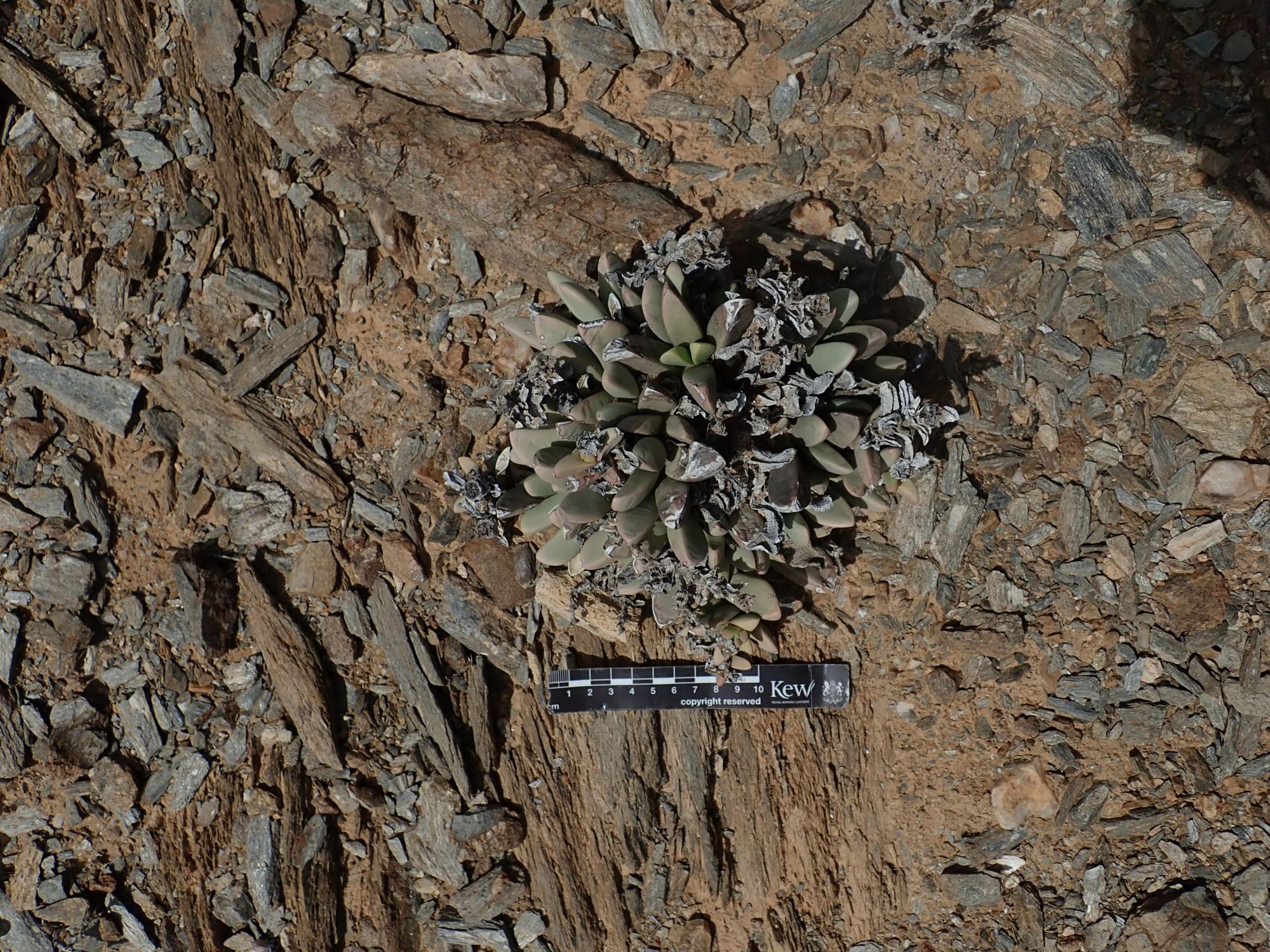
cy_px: 476
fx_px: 1101
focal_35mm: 30
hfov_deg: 60.0
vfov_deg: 46.8
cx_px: 635
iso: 100
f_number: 9
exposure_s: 1/640
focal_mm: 5.5
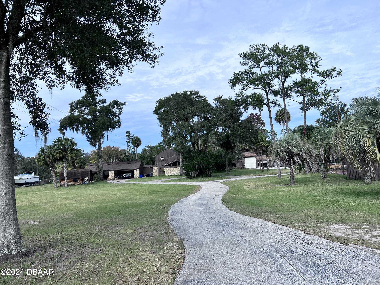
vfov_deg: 53.1
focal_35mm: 26
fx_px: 285
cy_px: 142
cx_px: 190
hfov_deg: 67.3
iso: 50
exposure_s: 1/3968
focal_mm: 5.7
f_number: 1.5
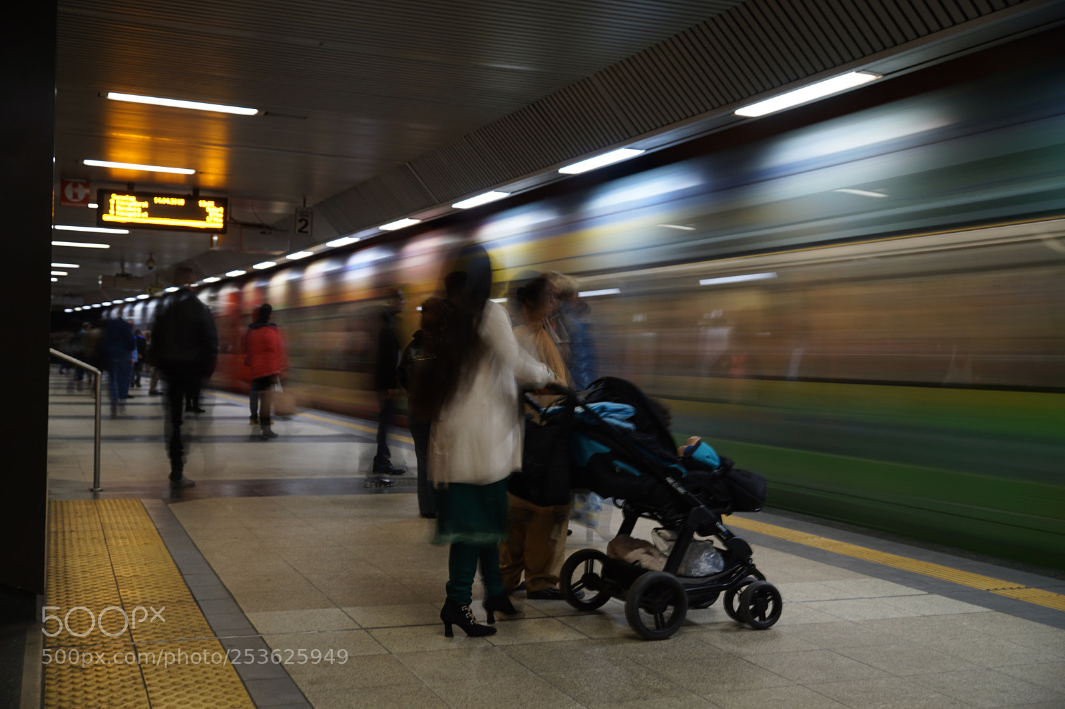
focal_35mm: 39
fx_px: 1153
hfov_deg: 49.6
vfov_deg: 34.2
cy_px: 354
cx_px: 532
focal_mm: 26
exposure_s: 1.5
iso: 100
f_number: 2.8
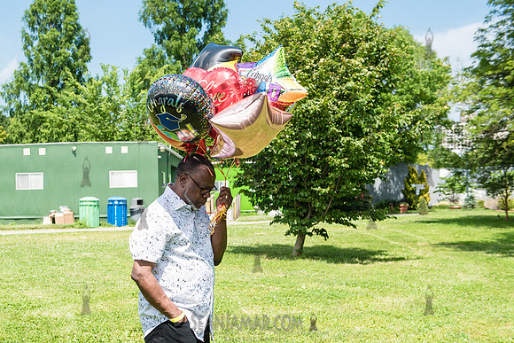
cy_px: 210
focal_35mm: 55
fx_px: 788
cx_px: 199
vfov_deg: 24.5
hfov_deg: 36.0
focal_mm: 45
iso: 200
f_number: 5.6
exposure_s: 1/500
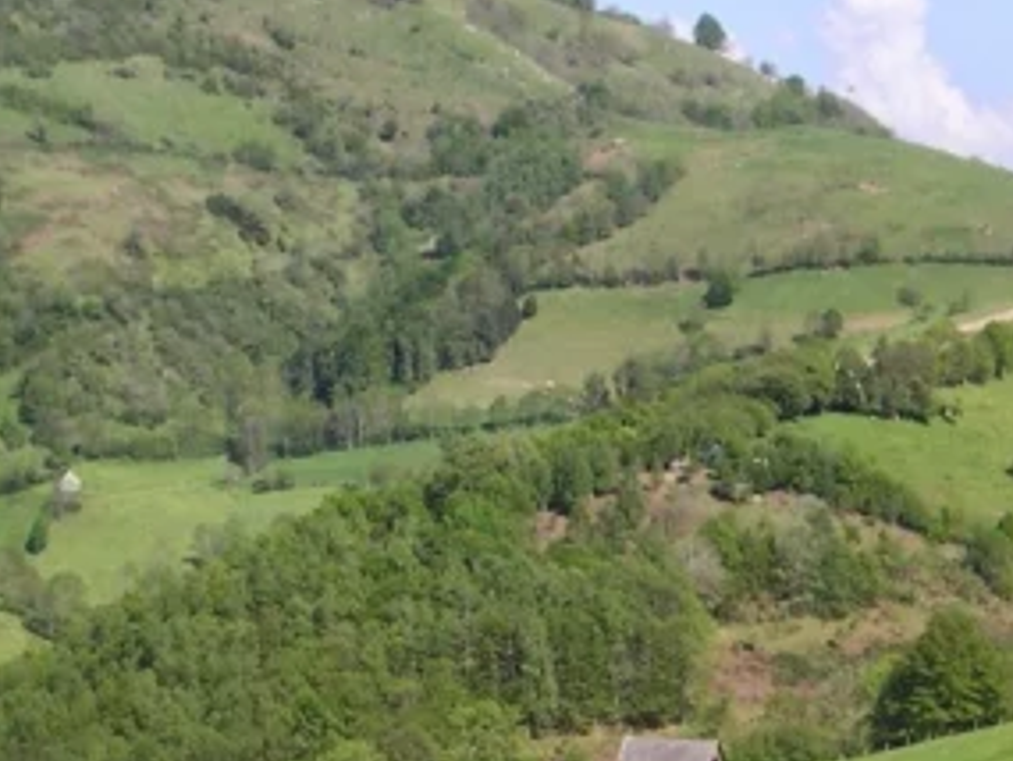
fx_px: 3747
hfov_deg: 15.3
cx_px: 821
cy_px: 765
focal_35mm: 128
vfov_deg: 11.5
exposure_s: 1/164
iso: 100
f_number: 7.6
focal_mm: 8
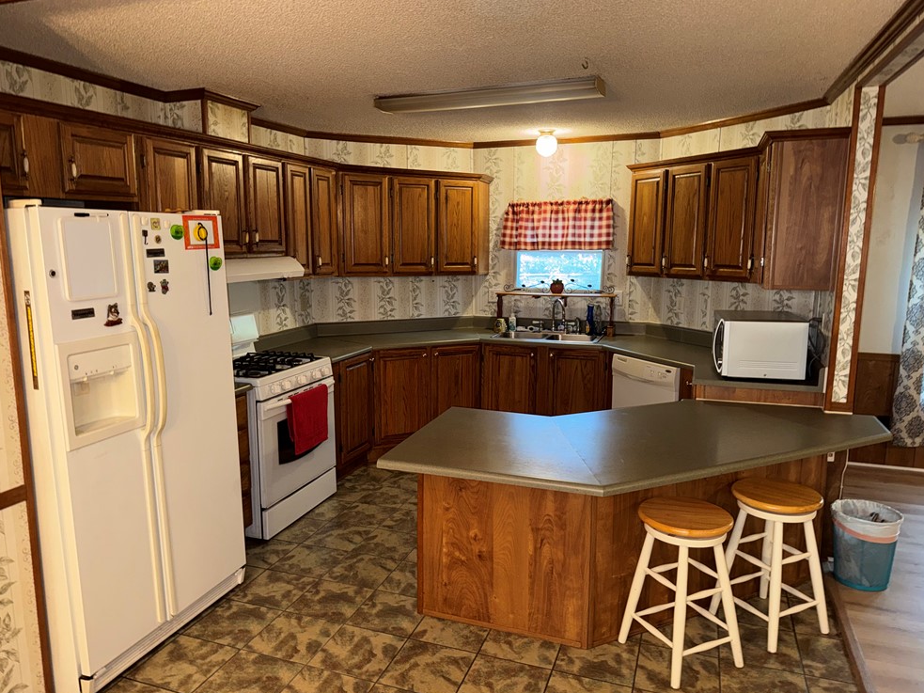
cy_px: 346
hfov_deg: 69.4
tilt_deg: -9.3
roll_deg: -0.5
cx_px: 451
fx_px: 667
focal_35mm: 25
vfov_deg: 54.9
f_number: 1.78
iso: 125
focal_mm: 6.76
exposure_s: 1/13
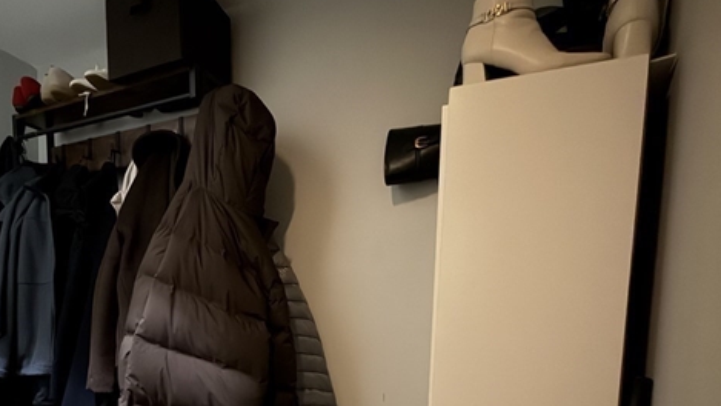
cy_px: 371
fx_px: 478
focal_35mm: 25
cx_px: 291
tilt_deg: -4.0
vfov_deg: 42.0
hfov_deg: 73.3
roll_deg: -1.5
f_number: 2.2
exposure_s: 1/9
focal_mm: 2.22
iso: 1000
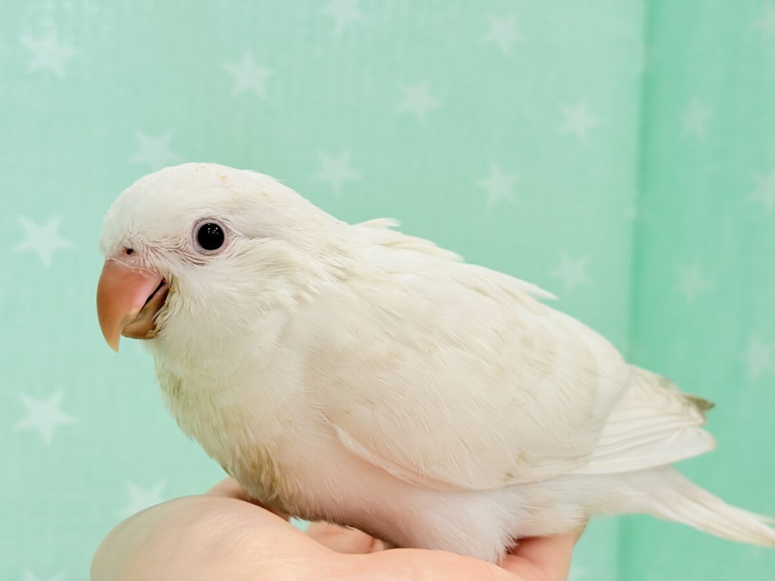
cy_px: 290
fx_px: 1164
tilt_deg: +3.3
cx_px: 388
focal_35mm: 52
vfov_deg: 28.0
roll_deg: -2.5
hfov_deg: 36.8
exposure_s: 1/50
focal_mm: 5.96
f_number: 1.6
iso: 40
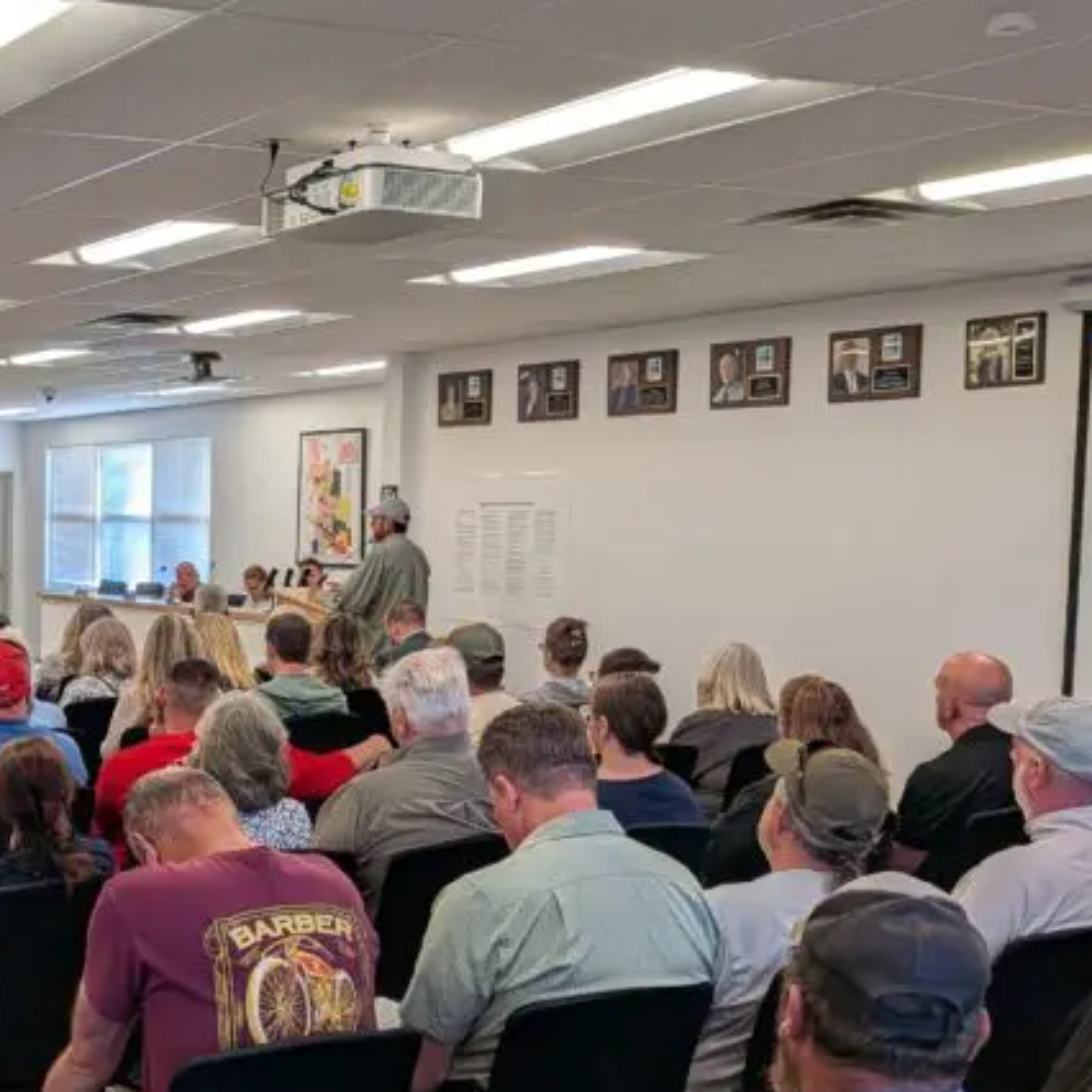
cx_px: -28
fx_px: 1820
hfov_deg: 30.7
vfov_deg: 33.3
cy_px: 646
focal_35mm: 51
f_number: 1.7
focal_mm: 4.53
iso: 27
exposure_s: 1/106
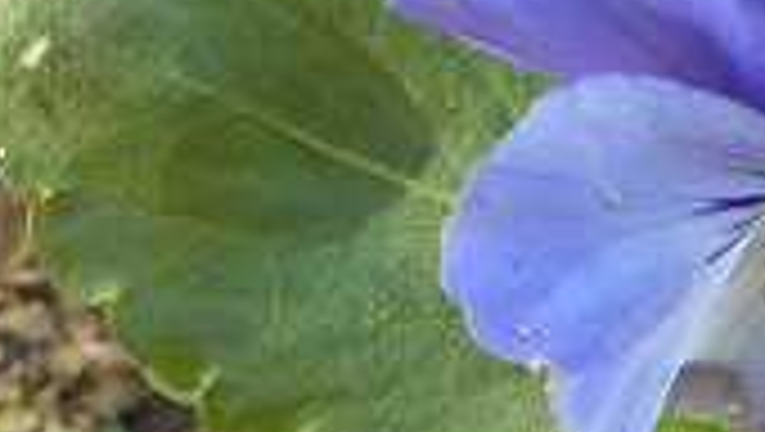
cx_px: 846
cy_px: 196
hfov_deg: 21.1
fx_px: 1949
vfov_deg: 12.6
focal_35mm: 96
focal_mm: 5.1
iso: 80
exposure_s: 1/80
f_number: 3.4
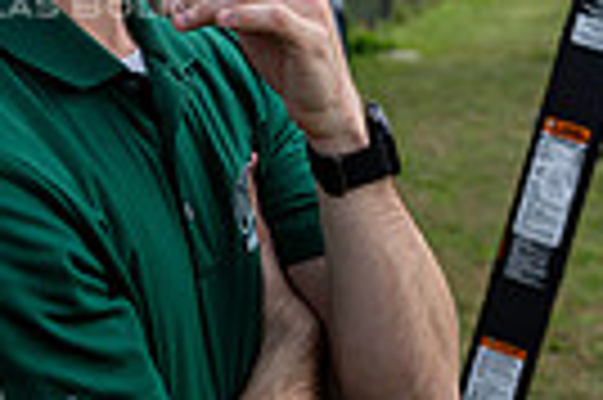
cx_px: 9
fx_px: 1740
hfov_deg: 19.1
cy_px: -196
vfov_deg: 12.5
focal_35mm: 104
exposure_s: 1/1250
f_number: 2.8
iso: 125
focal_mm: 24
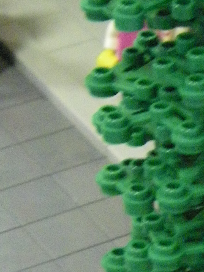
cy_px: 235
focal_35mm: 423
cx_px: 266
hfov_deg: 3.5
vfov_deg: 4.7
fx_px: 3324
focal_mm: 21.1
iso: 800
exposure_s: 1/5
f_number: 4.2
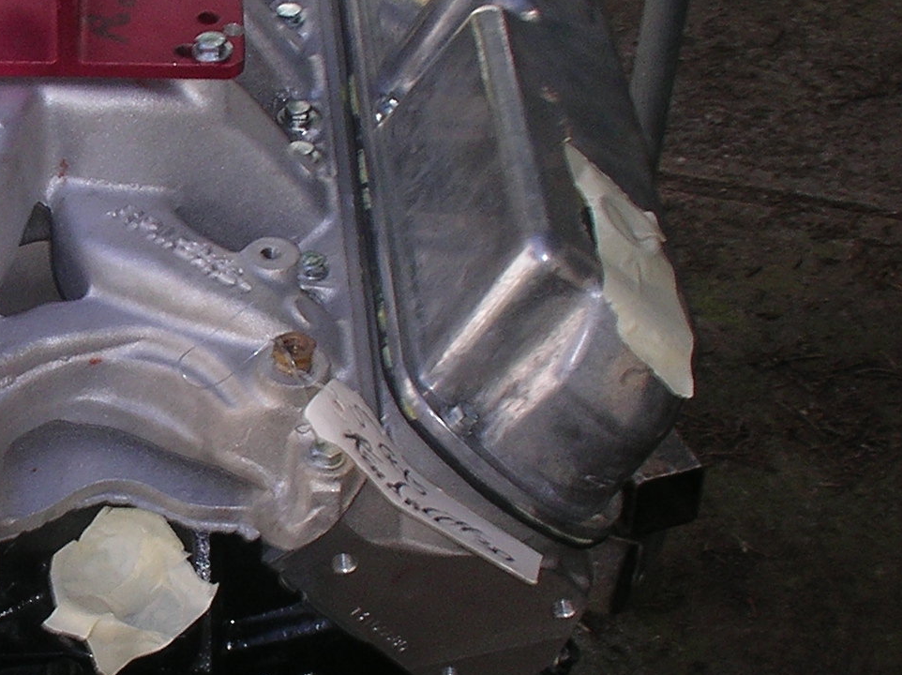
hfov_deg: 21.5
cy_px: 372
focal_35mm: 88
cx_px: -5
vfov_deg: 16.8
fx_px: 2291
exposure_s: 1/60
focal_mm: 5.7
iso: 50
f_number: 6.9
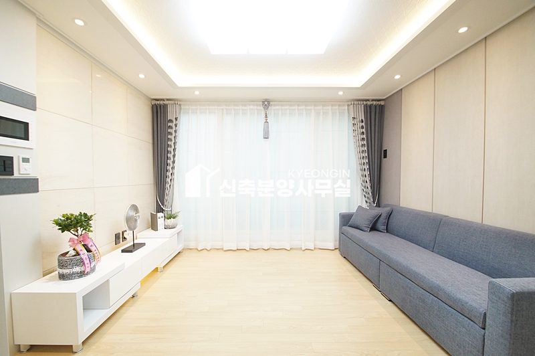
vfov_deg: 77.2
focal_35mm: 15
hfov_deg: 100.4
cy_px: 178
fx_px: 223
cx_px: 268
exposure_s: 1/200
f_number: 5
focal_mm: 10
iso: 1600
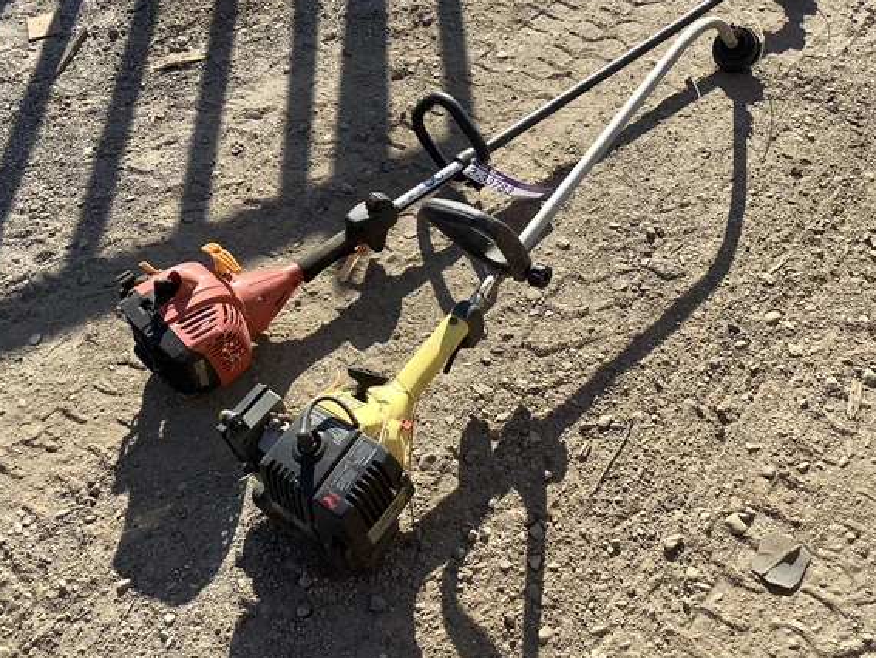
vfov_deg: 34.9
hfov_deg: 45.7
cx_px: 491
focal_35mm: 41
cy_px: 237
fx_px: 1038
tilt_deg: -45.8
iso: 25
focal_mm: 3.3
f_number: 2.4
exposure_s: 1/867
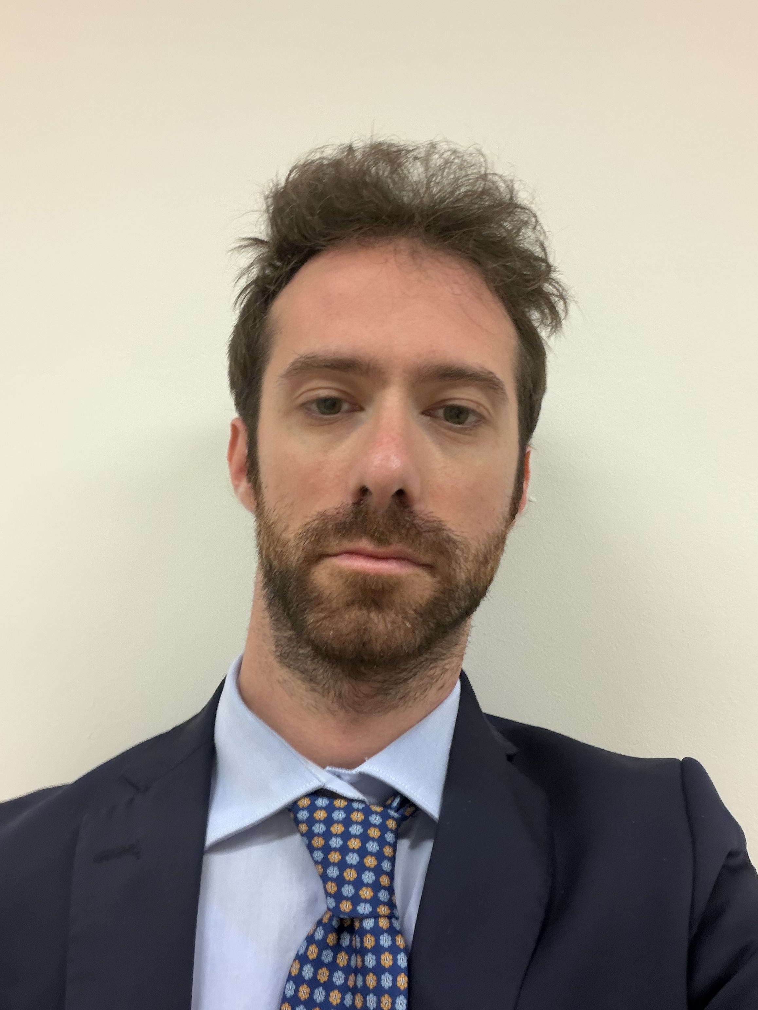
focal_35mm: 30
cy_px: 505
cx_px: 379
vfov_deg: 60.0
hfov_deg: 46.8
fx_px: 876
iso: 200
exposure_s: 1/33
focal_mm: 2.71
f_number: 1.9
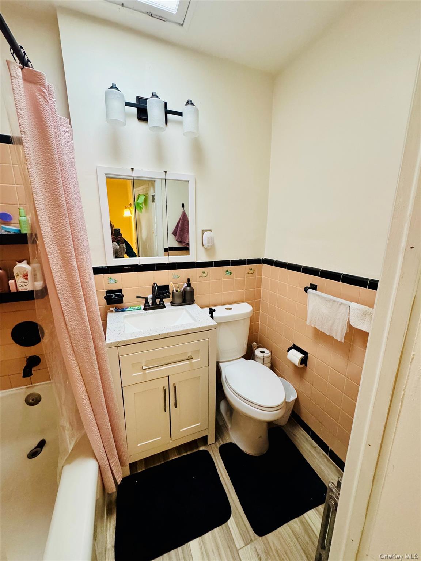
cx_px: 210
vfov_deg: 102.1
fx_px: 227
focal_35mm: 14
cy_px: 280
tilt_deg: -12.7
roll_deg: +0.1
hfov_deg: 85.7
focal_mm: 2.22
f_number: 2.2
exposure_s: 1/60
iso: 320
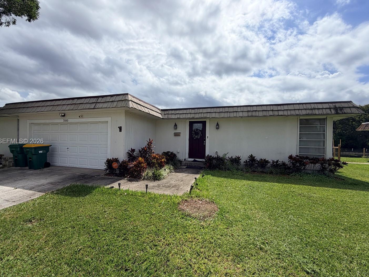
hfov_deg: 94.4
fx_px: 171
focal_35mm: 16
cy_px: 142
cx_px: 172
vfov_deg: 78.1
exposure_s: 1/2410
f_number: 2.2
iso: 20
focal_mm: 2.22
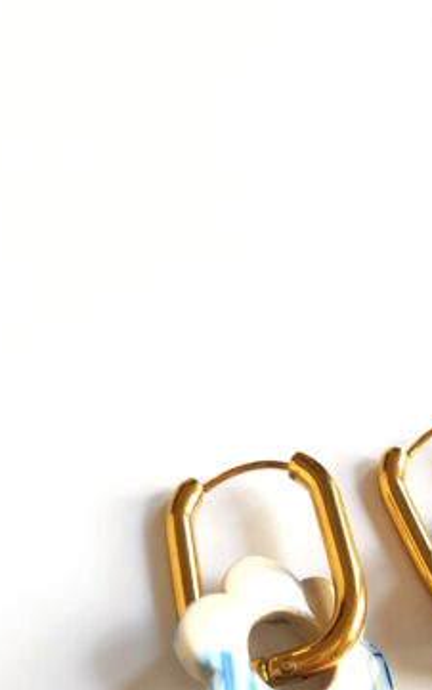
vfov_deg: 43.4
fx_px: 828
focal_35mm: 44
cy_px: 538
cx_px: 355
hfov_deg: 28.5
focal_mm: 4.2
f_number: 1.7
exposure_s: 1/100
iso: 64
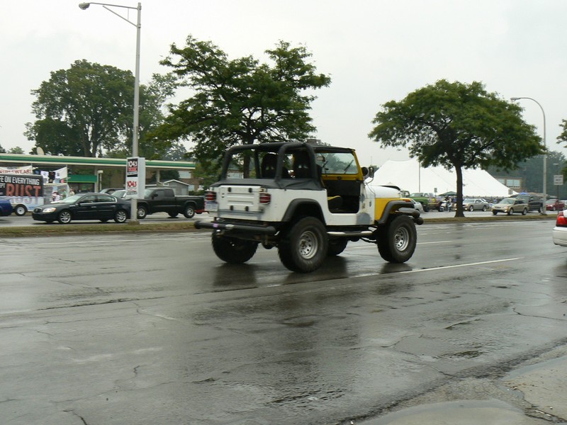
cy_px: 212
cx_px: 284
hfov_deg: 50.1
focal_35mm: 37
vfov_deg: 38.7
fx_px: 606
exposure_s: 1/160
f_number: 5.6
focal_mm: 6
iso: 80
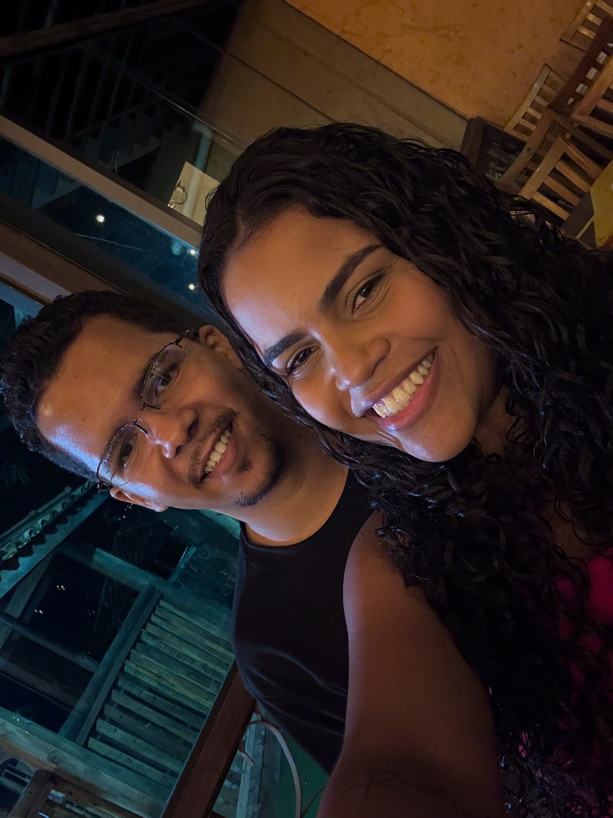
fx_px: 708
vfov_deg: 60.0
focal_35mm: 30
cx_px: 306
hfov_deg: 46.8
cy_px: 409
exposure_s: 1/20
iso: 500
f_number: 1.9
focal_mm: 2.69
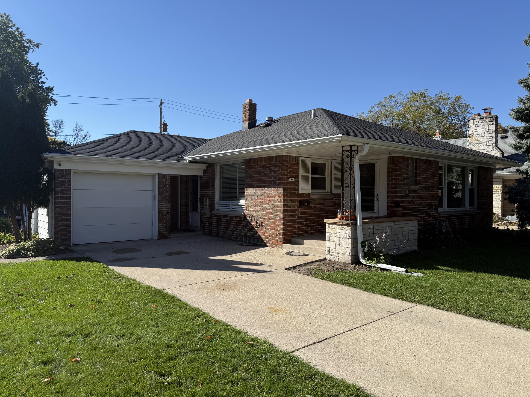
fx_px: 367
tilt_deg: +0.3
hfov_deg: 71.6
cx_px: 265
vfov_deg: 56.8
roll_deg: -0.7
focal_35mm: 24
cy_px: 198
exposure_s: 1/4167
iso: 80
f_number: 1.78
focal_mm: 6.76
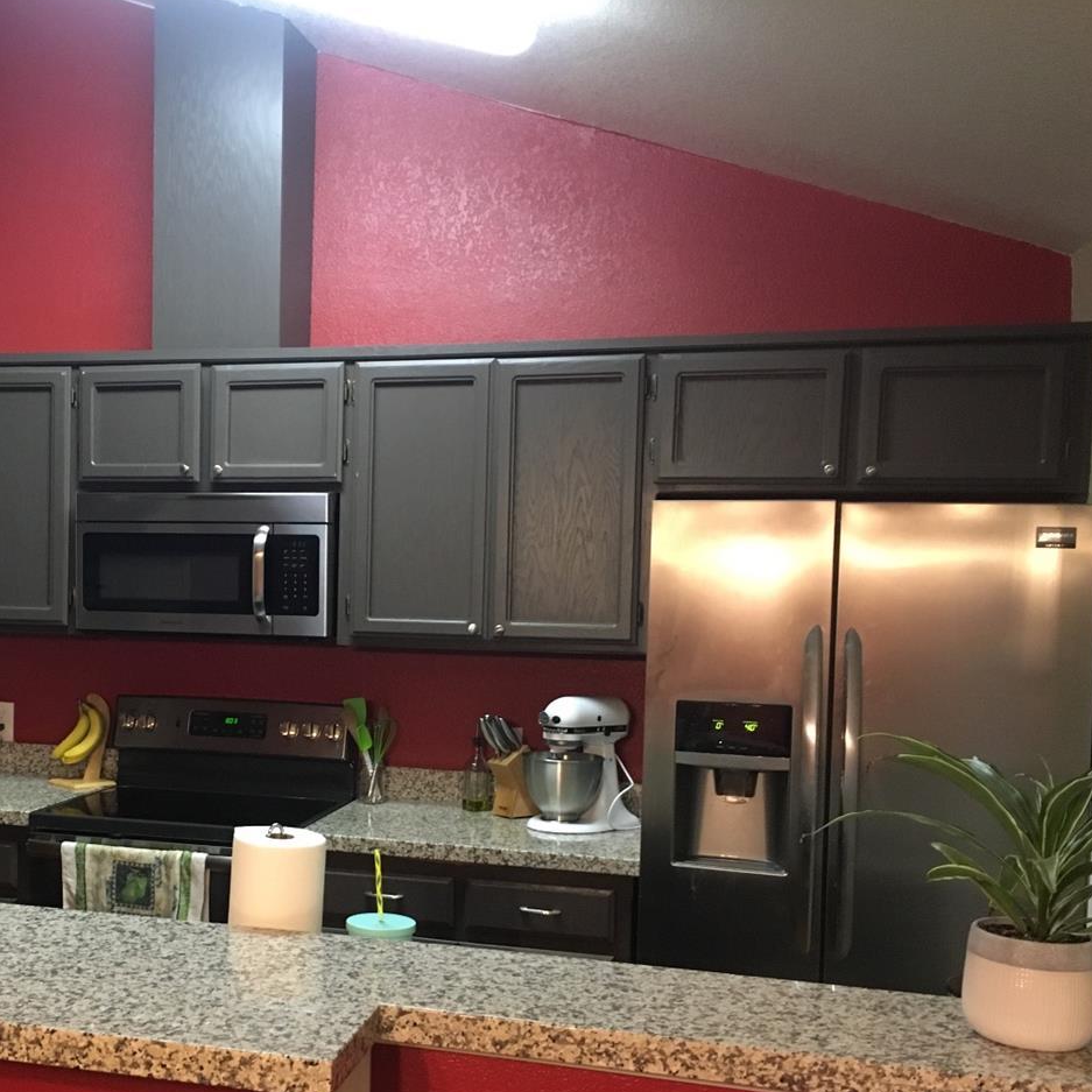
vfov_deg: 40.8
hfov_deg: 40.0
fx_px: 1463
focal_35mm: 41
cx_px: 295
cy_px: 644
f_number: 2.2
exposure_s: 1/20
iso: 200
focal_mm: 4.15
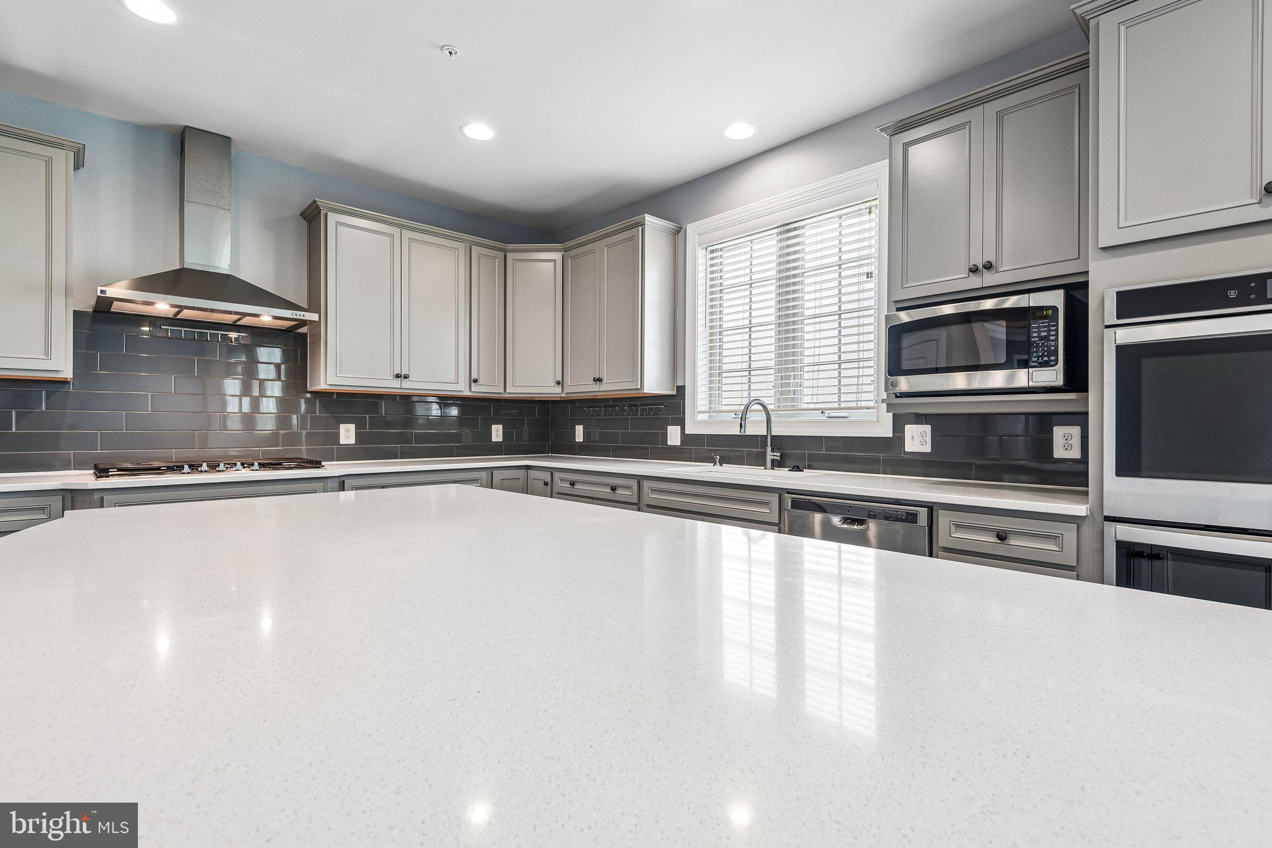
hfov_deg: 93.3
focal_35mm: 17
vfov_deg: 70.4
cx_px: 636
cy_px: 424
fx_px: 601
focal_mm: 17
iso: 400
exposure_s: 1/30
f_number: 8
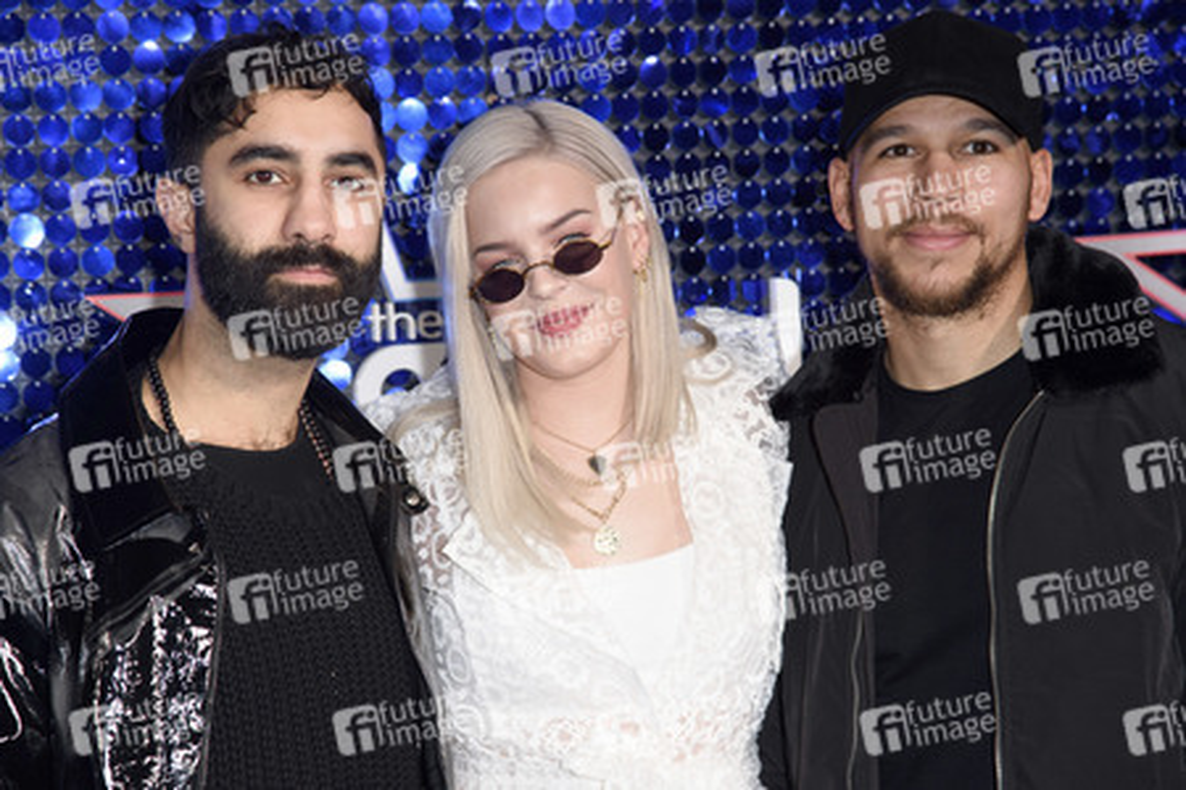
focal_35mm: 112
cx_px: 593
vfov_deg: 12.2
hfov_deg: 18.3
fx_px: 3689
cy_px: 395
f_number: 5.6
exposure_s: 1/250
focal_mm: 112
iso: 1000
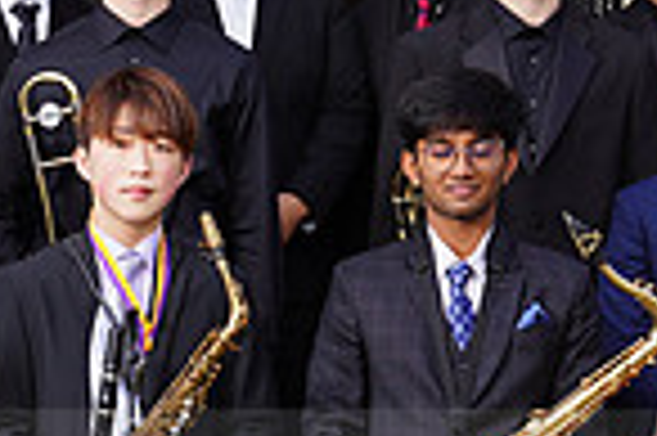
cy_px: 470
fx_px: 2607
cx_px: -54
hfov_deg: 14.1
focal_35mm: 143
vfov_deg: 9.5
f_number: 6.3
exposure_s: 1/200
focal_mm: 36
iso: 200
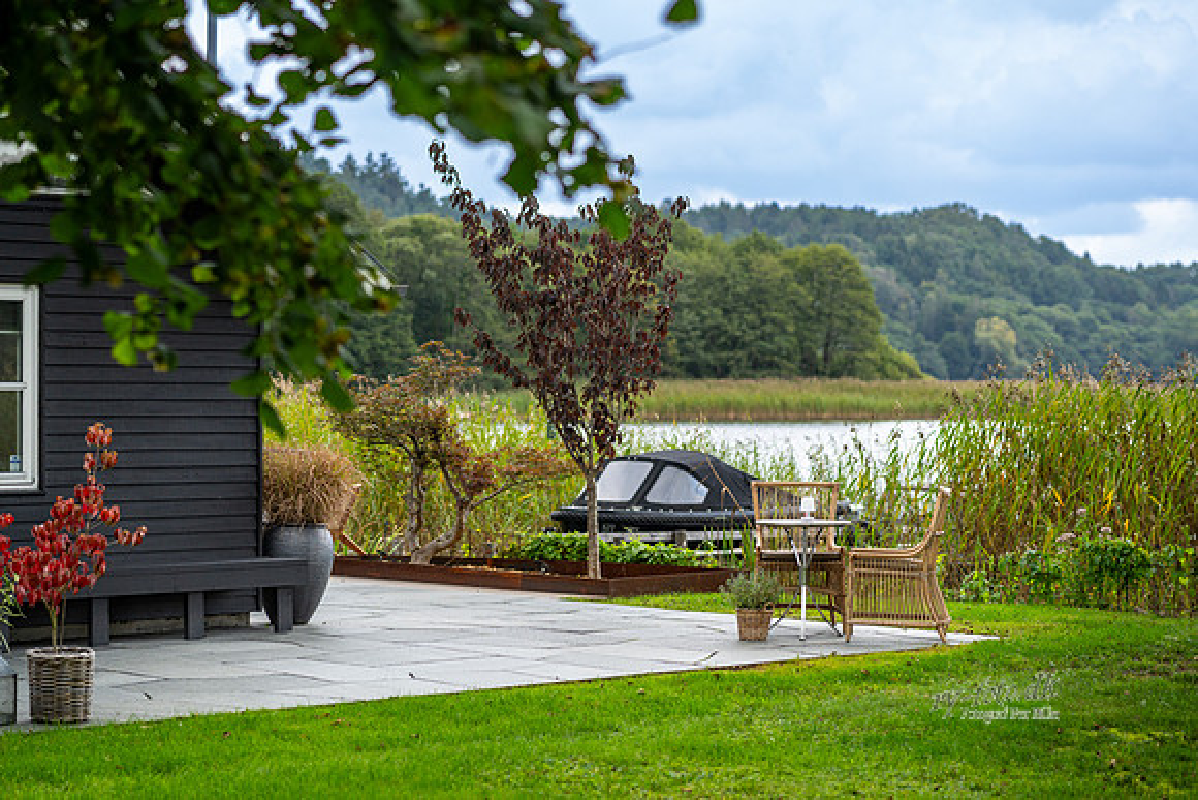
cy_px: 400
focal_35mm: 88
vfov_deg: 15.6
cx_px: 599
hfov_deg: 23.2
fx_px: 2918
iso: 400
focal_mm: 85
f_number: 2.5
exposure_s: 1/1250
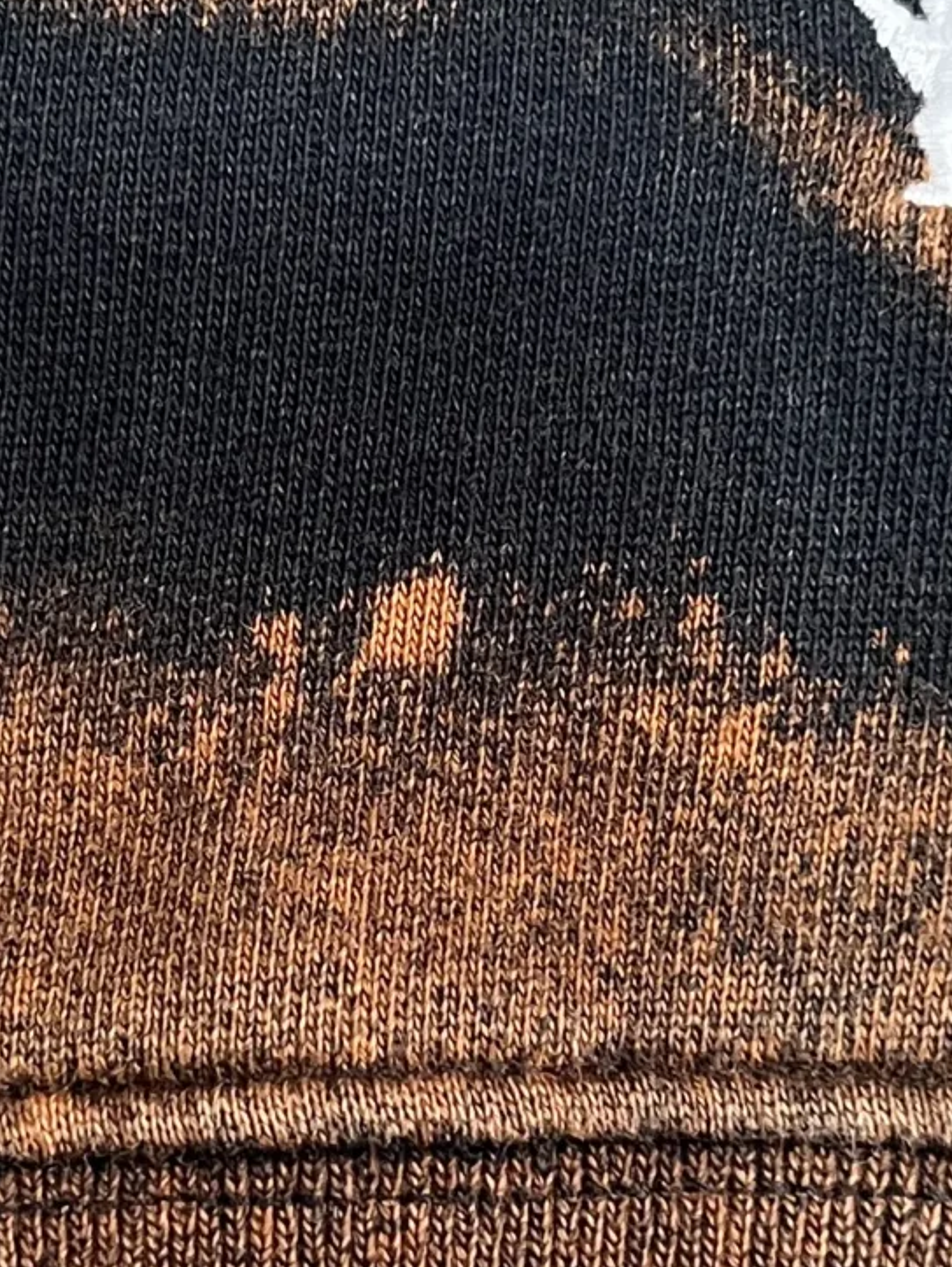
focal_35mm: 92
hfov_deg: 16.1
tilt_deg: -86.4
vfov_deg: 21.3
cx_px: 337
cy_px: 775
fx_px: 3371
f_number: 1.6
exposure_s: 1/33
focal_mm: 5.1
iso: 400
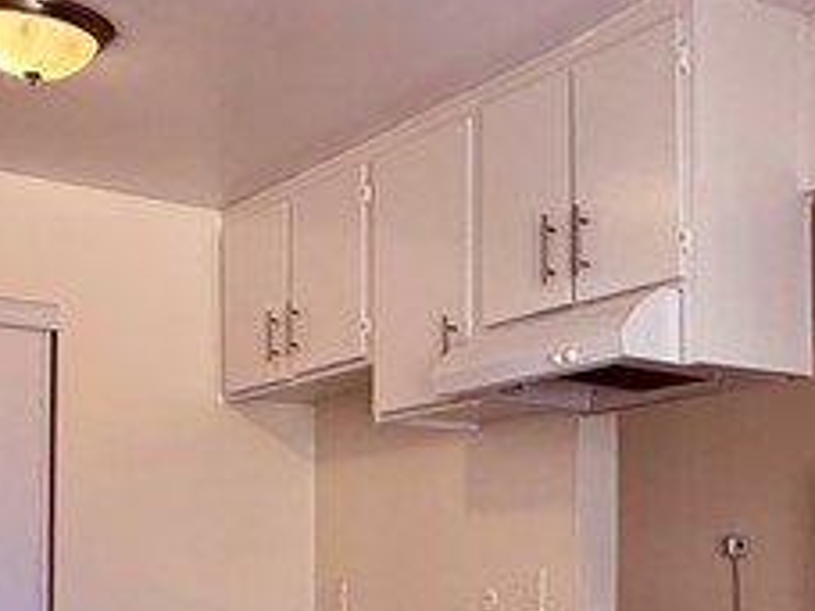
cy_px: 565
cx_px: 826
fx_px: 1483
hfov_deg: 28.7
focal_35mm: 63
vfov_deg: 22.6
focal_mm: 2.22
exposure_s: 1/120
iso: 200
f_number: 2.2
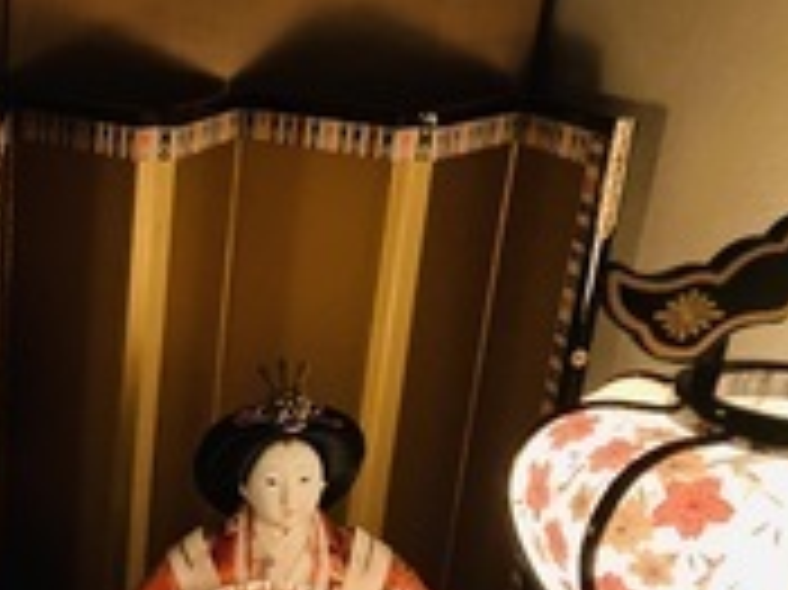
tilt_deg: -25.2
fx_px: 1456
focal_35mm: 64
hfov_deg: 27.7
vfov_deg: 21.7
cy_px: 653
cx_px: -77
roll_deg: -0.6
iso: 640
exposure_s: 1/17
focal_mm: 3.99
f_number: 1.8
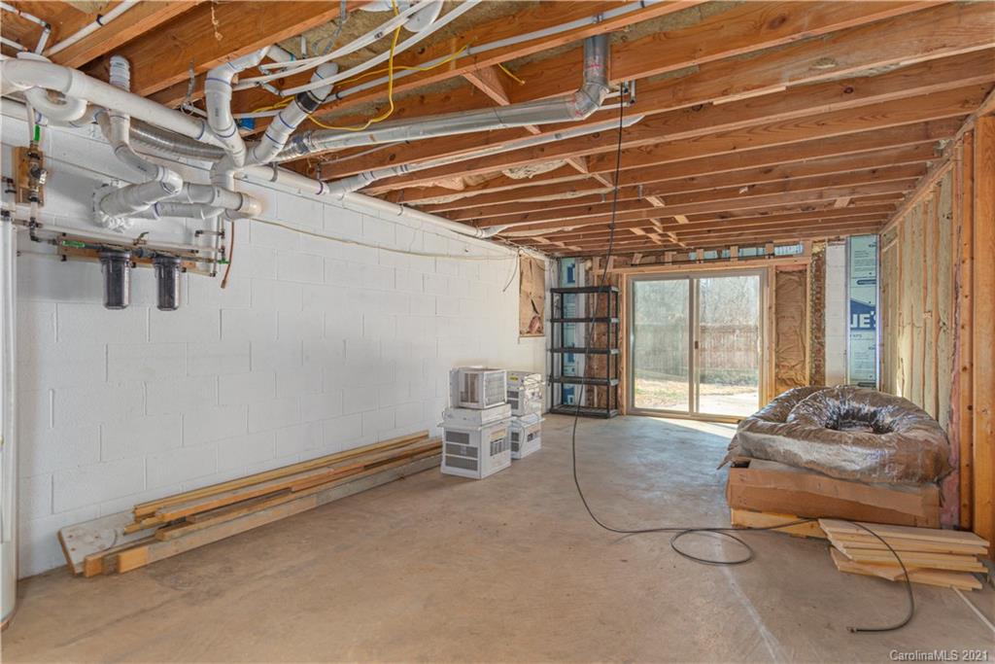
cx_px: 498
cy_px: 332
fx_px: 498
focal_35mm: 18
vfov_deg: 67.4
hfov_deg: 90.0
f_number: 7.1
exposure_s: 1/160
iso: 400
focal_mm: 18
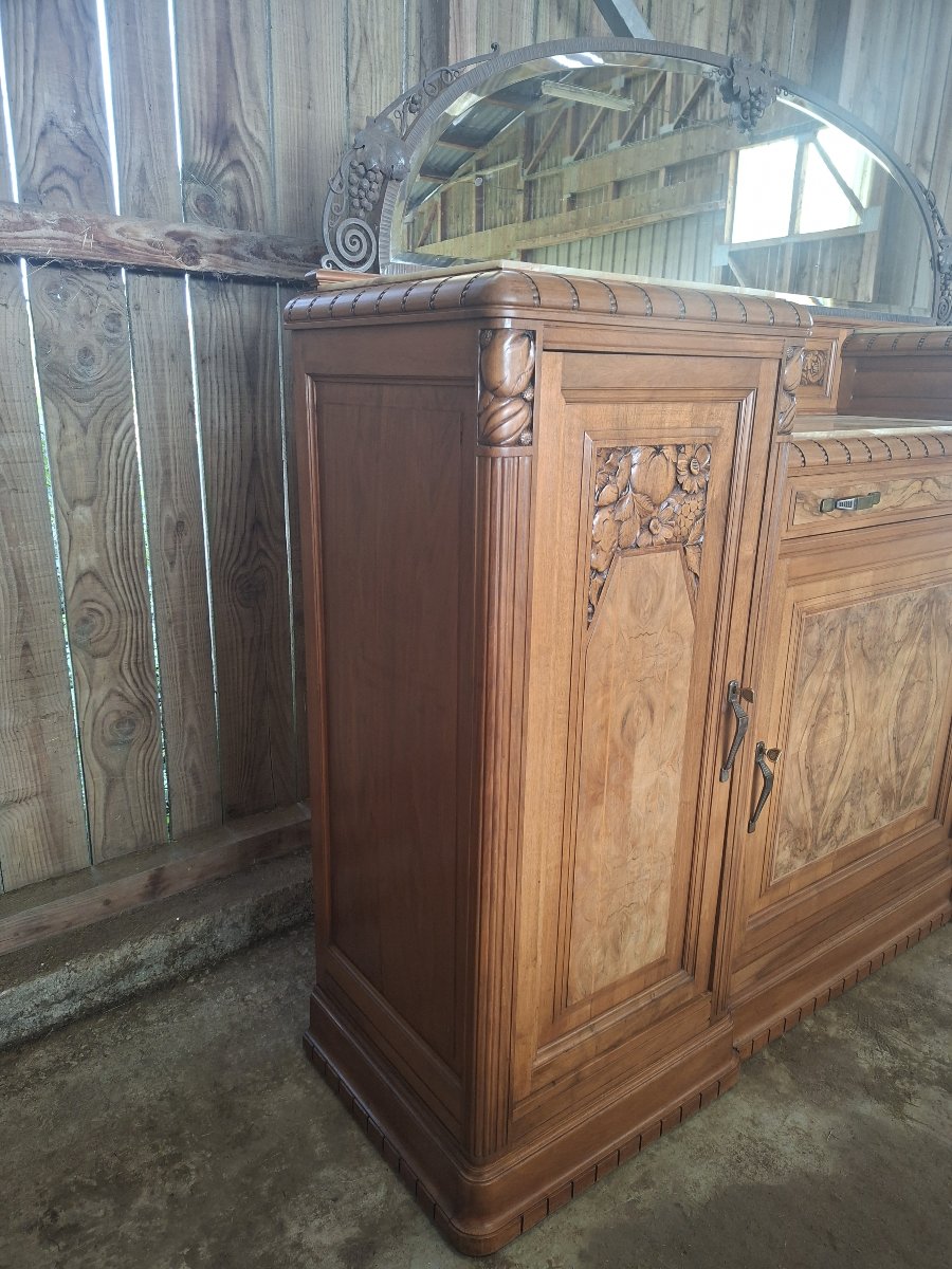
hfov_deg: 58.9
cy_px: 634
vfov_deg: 73.9
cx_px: 476
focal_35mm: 23
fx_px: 843
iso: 250
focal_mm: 5.54
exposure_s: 1/100
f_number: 1.8
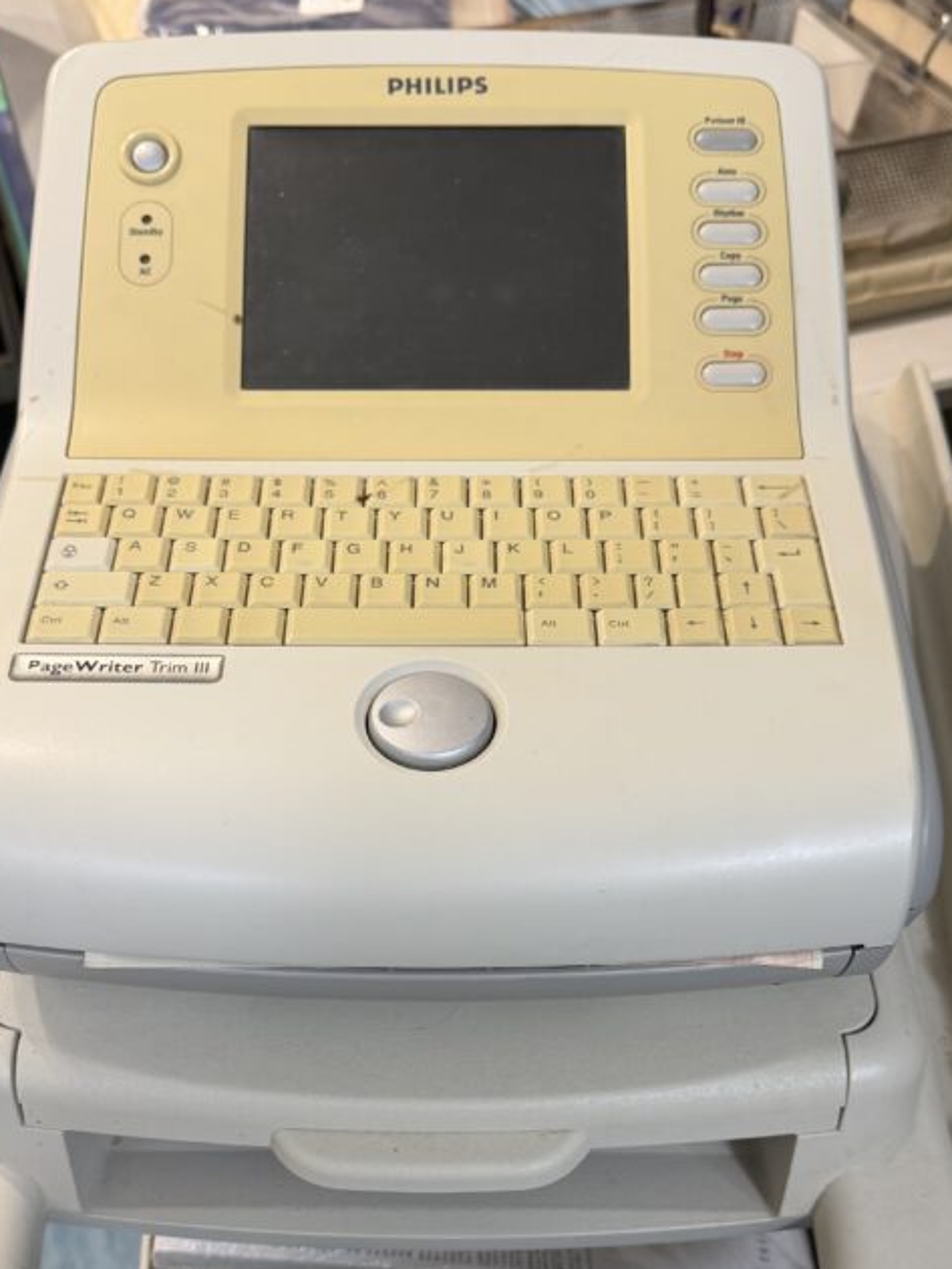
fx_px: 1429
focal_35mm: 39
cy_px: 830
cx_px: 461
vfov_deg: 47.2
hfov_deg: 36.8
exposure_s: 1/50
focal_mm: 6.76
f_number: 1.78
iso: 125
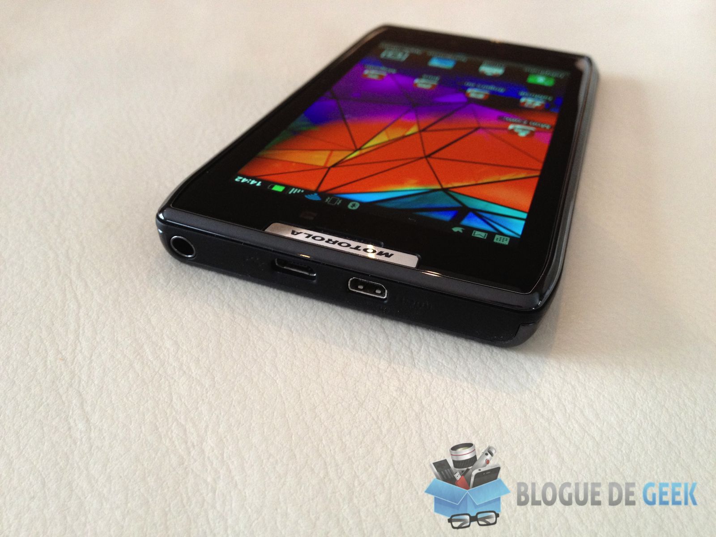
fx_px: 724
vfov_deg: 40.7
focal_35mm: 35
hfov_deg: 52.6
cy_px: 268
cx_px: 358
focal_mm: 4.28
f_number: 2.4
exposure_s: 1/20
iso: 160
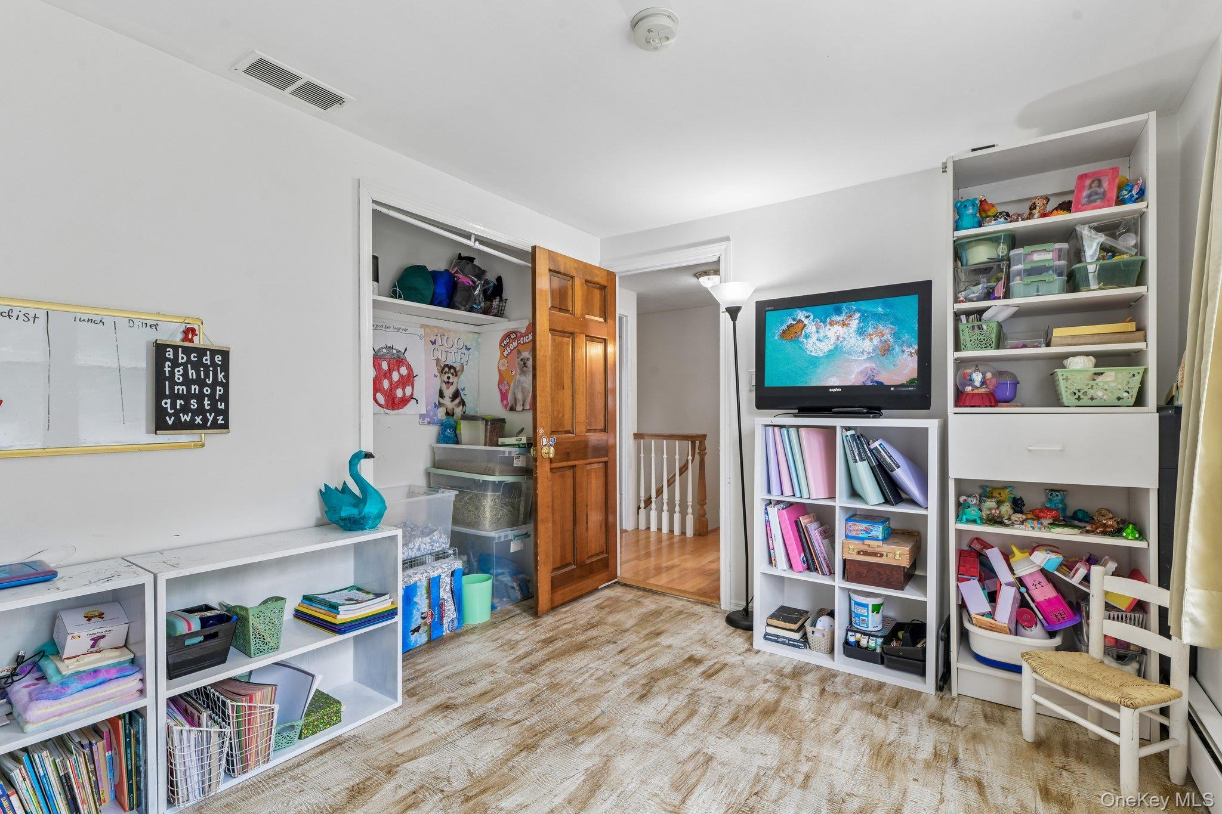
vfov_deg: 73.7
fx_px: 543
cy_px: 407
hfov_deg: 96.7
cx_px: 611
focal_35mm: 16
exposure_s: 1/10
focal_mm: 16
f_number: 9
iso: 250
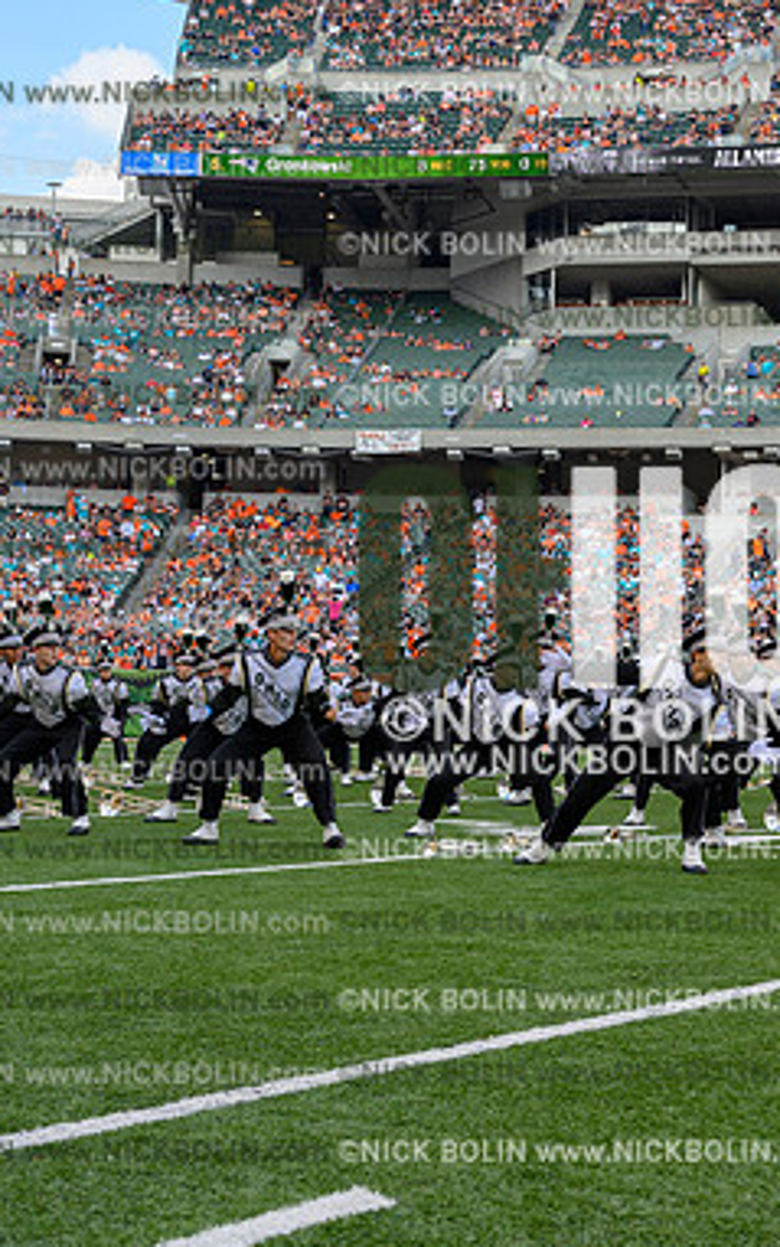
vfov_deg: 31.5
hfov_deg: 19.9
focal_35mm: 65
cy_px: 622
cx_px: 587
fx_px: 2209
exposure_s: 1/100
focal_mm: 42
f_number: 7.1
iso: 80
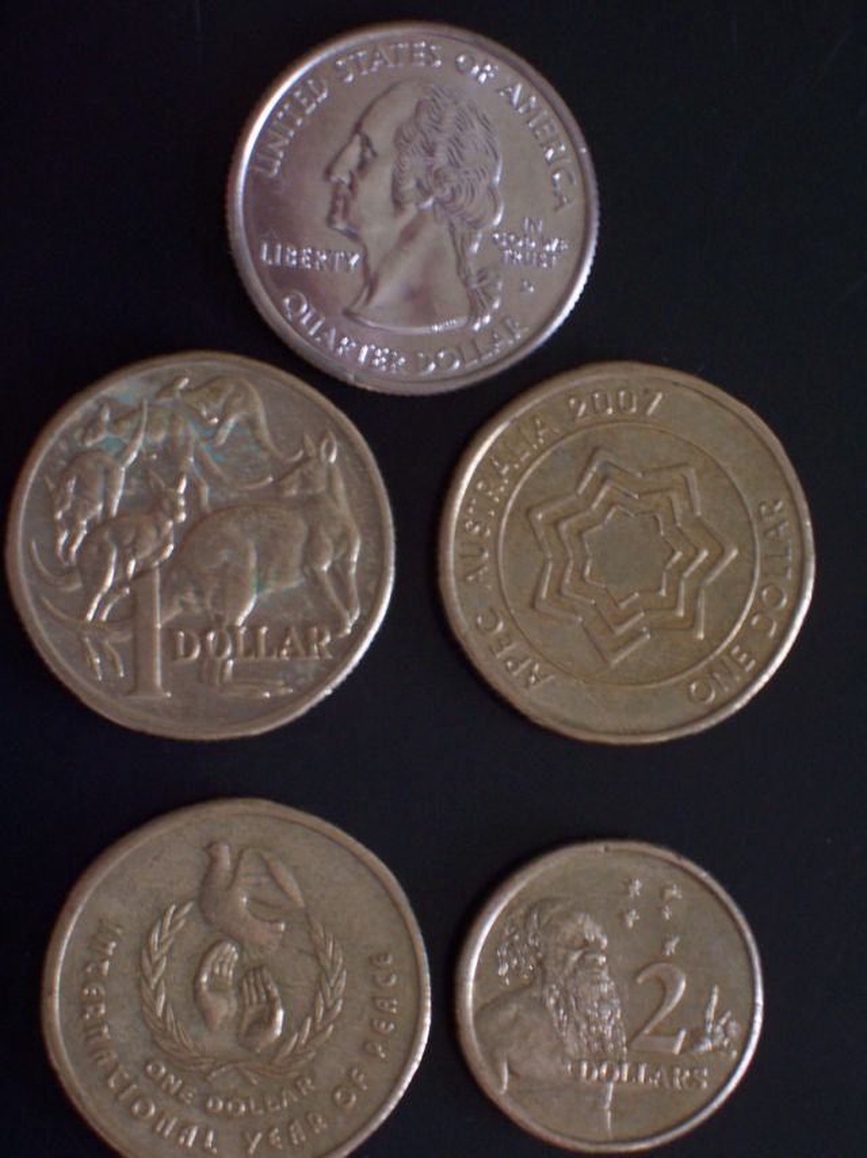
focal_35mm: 102
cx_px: 434
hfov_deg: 14.5
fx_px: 3408
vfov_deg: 19.3
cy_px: 579
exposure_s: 1/8
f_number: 4.6
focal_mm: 16.8
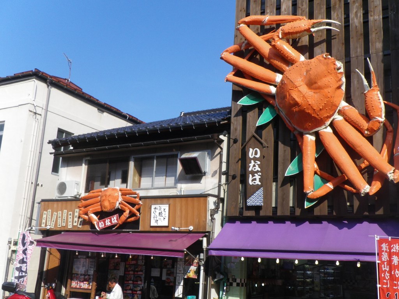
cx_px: 200
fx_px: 403
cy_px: 150
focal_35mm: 35
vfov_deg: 40.7
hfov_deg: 52.6
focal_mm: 6.2
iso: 64
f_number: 6.3
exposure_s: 1/200
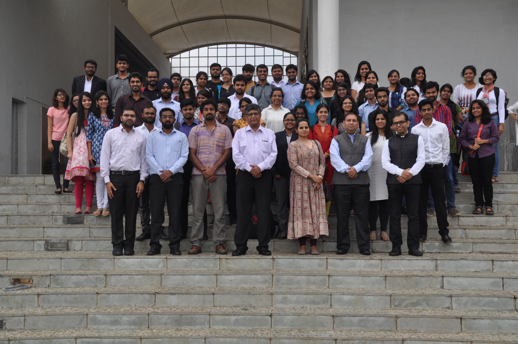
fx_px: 604
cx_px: 259
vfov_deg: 31.8
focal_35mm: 42
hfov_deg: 46.4
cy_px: 172
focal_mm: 28
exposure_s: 1/200
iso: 640
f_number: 11
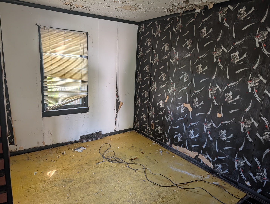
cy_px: 102
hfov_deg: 71.5
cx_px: 135
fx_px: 187
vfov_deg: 56.9
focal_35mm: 24
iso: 28
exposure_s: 1/120
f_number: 1.68
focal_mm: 6.9
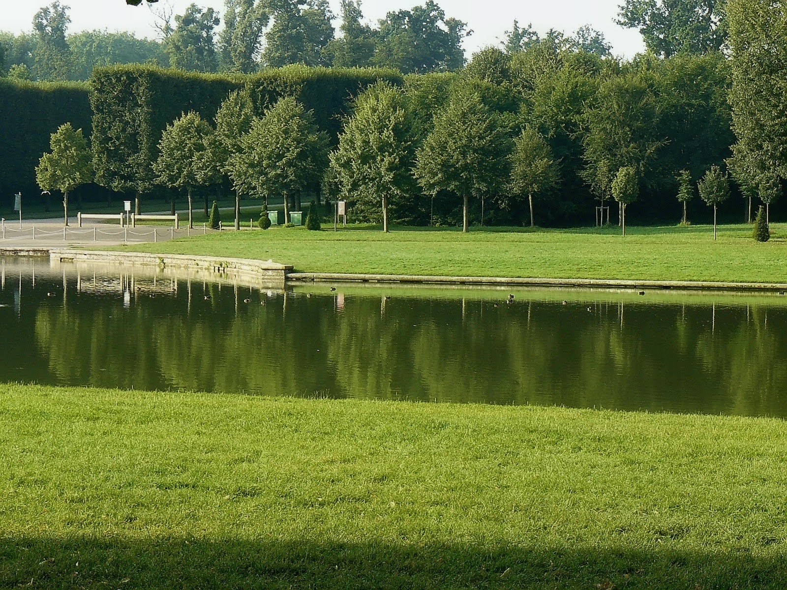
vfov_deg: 15.1
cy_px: 295
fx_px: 2228
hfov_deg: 20.0
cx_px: 394
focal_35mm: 98
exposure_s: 1/161
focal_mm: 10.9
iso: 100
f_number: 4
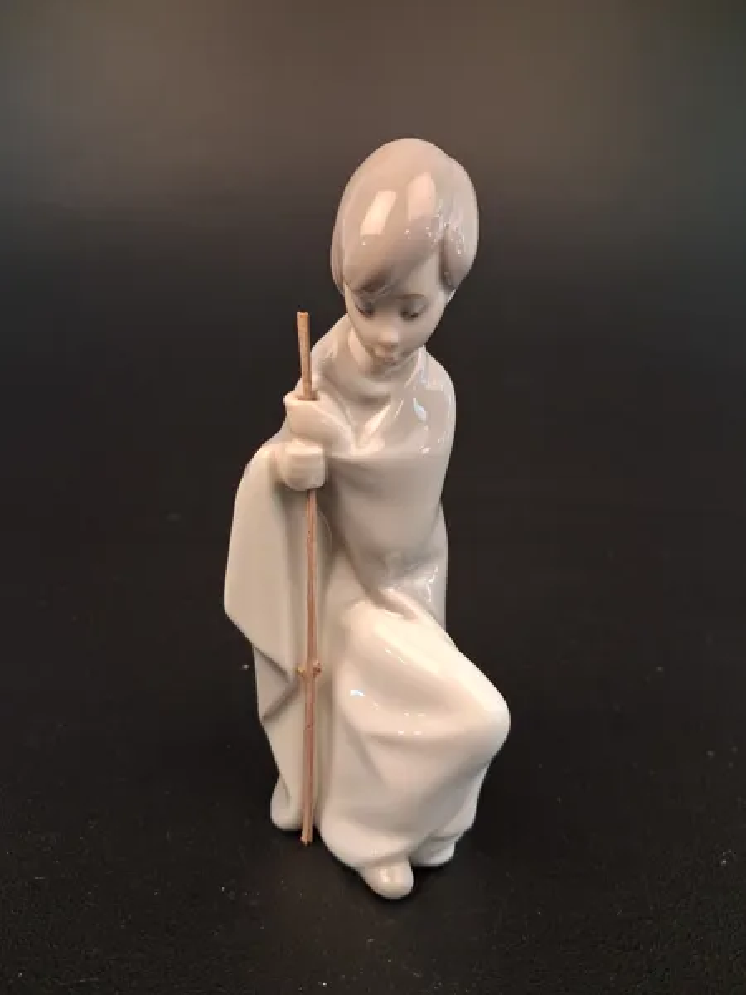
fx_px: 776
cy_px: 498
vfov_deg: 65.3
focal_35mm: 27
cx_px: 373
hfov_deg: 51.4
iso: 320
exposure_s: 1/50
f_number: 1.8
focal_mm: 4
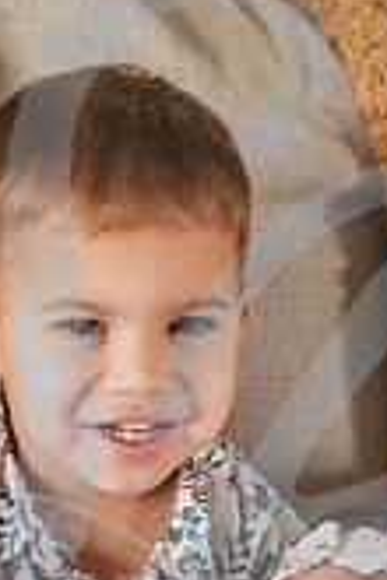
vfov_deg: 16.8
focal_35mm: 120
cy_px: 545
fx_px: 1935
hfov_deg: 11.4
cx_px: 120
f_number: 2.8
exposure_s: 1/200
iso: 1600
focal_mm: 44
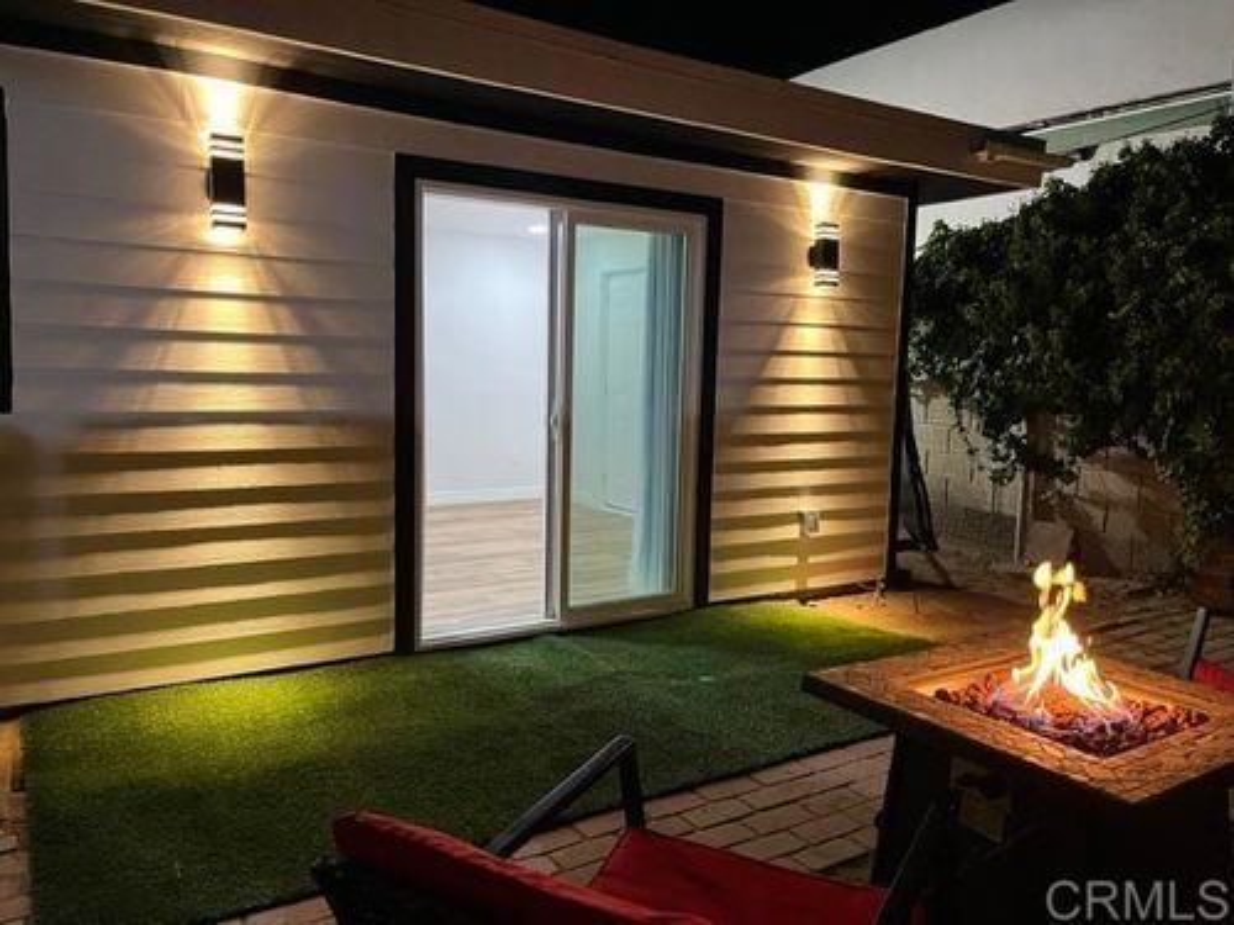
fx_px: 927
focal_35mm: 26
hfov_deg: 67.3
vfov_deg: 53.1
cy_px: 462
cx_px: 617
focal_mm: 5.1
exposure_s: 1/60
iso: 400
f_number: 1.6
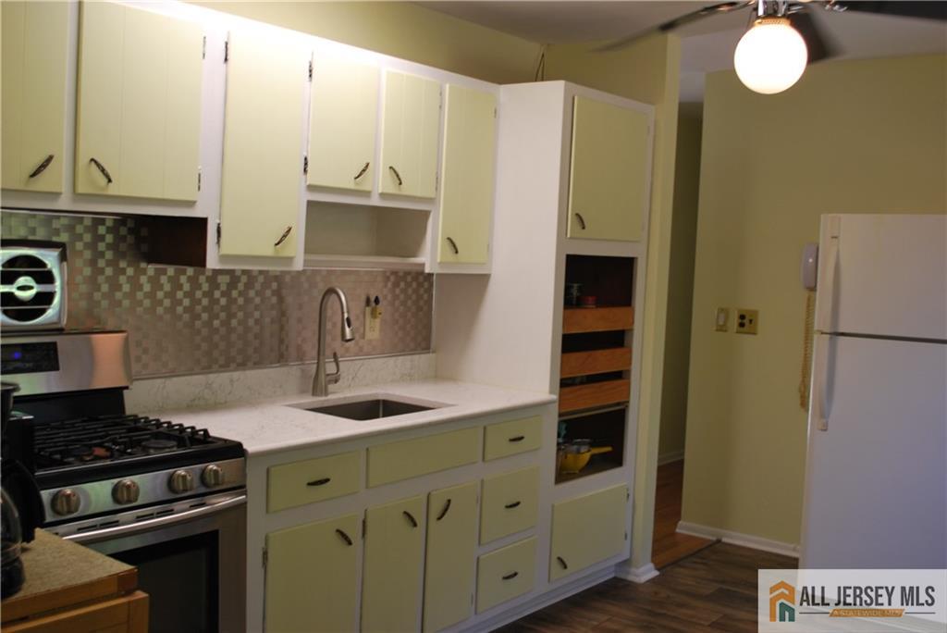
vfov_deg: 34.3
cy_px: 316
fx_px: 1026
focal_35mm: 39
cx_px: 474
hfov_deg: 49.5
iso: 200
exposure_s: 1/50
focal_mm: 26
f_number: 4.2
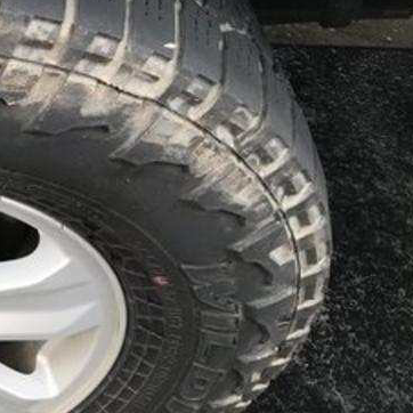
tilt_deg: -46.8
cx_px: -148
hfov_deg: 21.8
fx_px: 945
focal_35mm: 70
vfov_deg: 24.7
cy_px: 194
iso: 20
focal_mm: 3.99
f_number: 1.8
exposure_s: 1/248
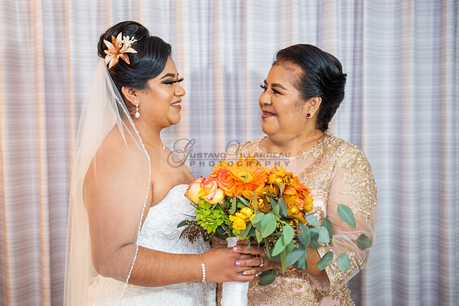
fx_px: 821
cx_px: 214
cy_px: 163
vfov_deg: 21.1
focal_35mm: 64
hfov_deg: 31.2
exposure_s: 1/100
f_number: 2.8
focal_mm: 56
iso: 320
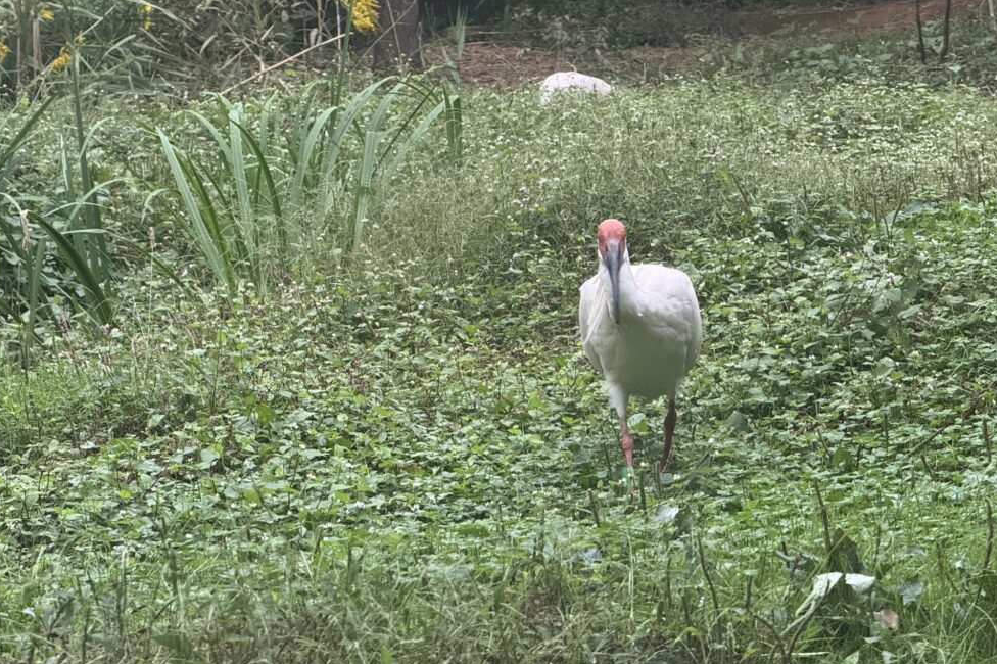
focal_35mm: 131
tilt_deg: +0.4
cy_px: 292
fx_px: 3627
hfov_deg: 15.7
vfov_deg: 10.5
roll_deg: +2.9
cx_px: 512
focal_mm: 15.66
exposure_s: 1/60
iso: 250
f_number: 2.8
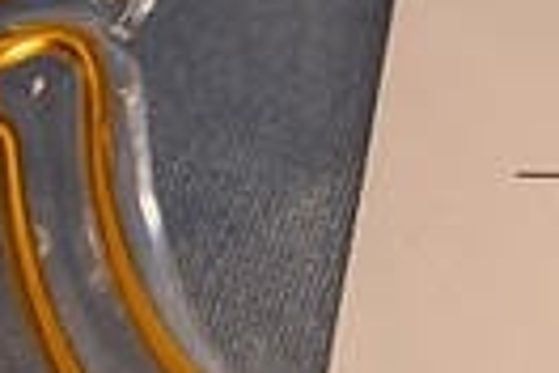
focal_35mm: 294
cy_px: 536
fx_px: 4565
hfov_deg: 6.8
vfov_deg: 4.6
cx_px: 1046
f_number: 2.8
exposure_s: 1/160
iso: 640
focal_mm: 67
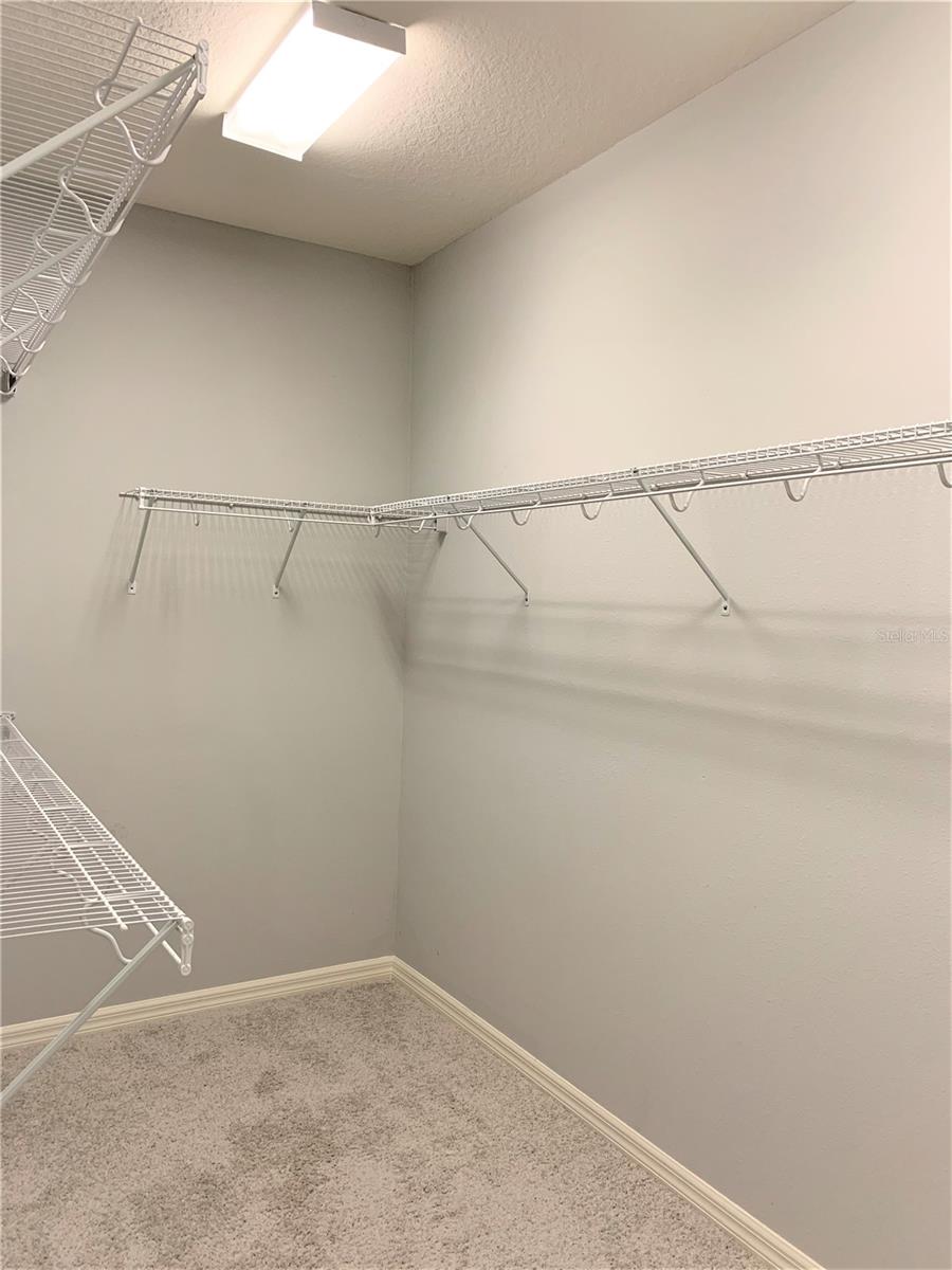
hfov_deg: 53.1
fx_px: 953
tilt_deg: -0.7
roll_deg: -1.8
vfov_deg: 67.3
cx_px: 476
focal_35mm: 26
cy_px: 635
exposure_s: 1/60
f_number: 1.8
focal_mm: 4.25
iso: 80
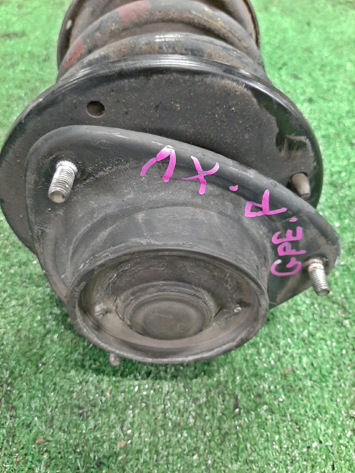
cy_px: 236
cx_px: 178
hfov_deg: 53.1
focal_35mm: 26
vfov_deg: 67.3
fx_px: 356
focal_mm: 3.93
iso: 313
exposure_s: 1/25
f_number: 1.7
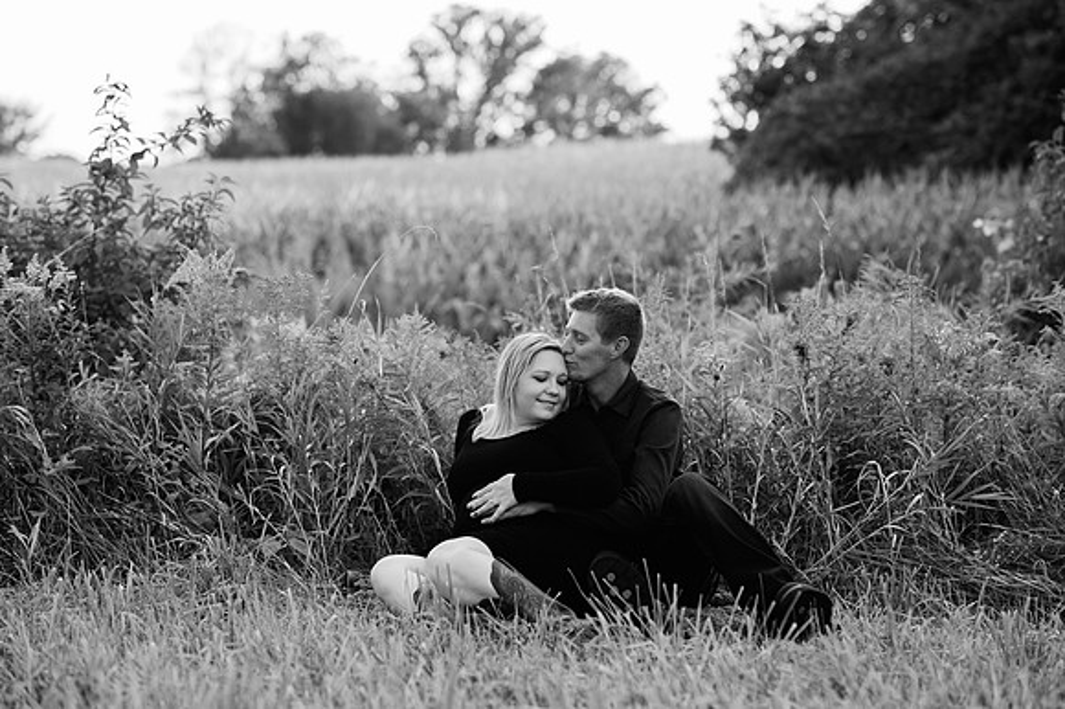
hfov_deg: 23.9
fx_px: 2513
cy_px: 354
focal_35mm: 85
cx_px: 532
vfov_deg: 16.1
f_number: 2.8
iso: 200
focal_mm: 85
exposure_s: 1/640
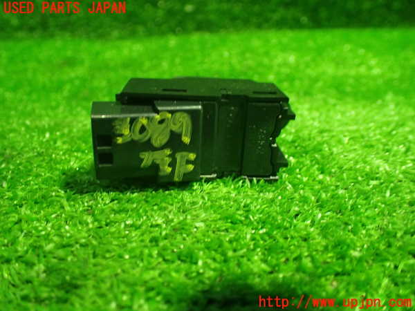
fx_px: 360
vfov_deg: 46.8
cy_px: 156
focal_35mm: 30
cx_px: 208
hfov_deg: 60.0
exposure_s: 1/60
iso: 800
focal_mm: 5.4
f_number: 2.3
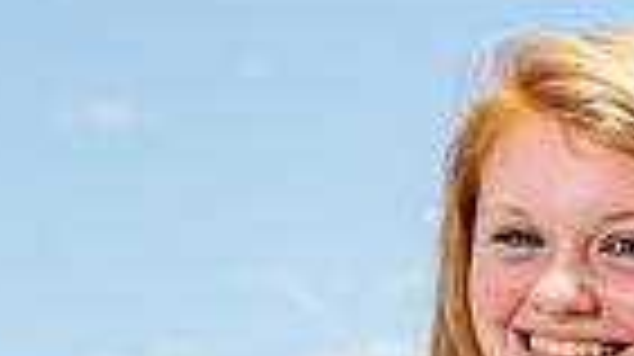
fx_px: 2973
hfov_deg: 12.1
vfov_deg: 6.5
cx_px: 603
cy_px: 910
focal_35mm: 177
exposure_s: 1/125
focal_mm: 53
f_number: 8
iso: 100
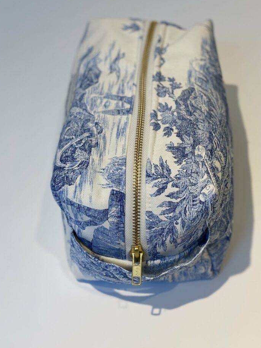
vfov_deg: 33.2
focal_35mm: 58
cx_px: 134
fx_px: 583
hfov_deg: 25.2
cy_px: 171
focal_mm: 6
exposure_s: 1/100
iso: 64
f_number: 2
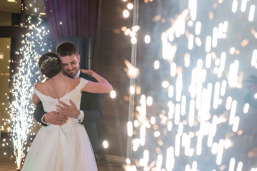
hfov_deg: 23.9
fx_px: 607
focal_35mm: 85
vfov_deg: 16.1
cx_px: 128
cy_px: 86
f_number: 5.6
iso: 1600
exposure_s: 1/200
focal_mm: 85
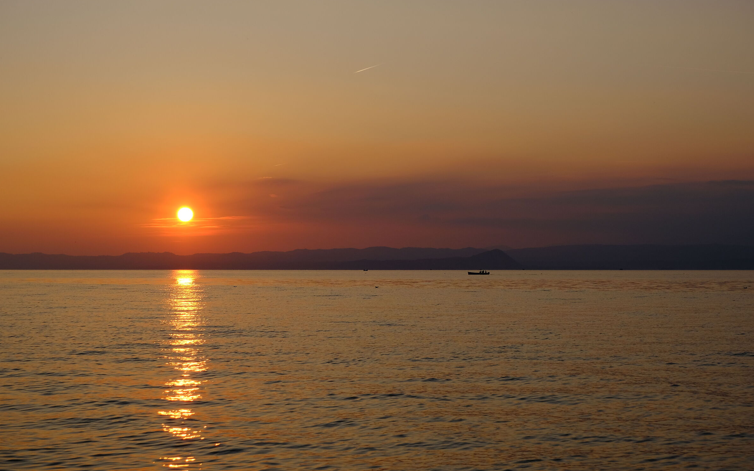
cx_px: 374
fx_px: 1438
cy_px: 227
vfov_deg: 18.6
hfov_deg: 29.4
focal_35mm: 70
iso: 250
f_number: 7.1
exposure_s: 1/640
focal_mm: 45
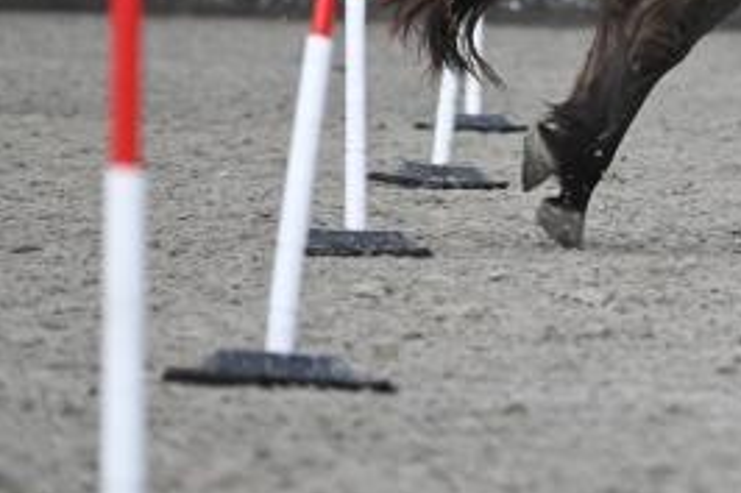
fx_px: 14872
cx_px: 889
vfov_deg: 1.9
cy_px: -214
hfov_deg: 2.9
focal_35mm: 723
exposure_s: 1/1250
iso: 2500
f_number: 5
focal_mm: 240
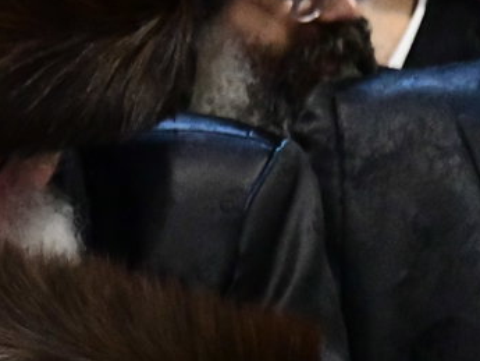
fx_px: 7296
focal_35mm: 526
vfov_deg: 2.8
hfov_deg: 3.7
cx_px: -431
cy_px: 490
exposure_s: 1/400
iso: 12800
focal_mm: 135
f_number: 5.6
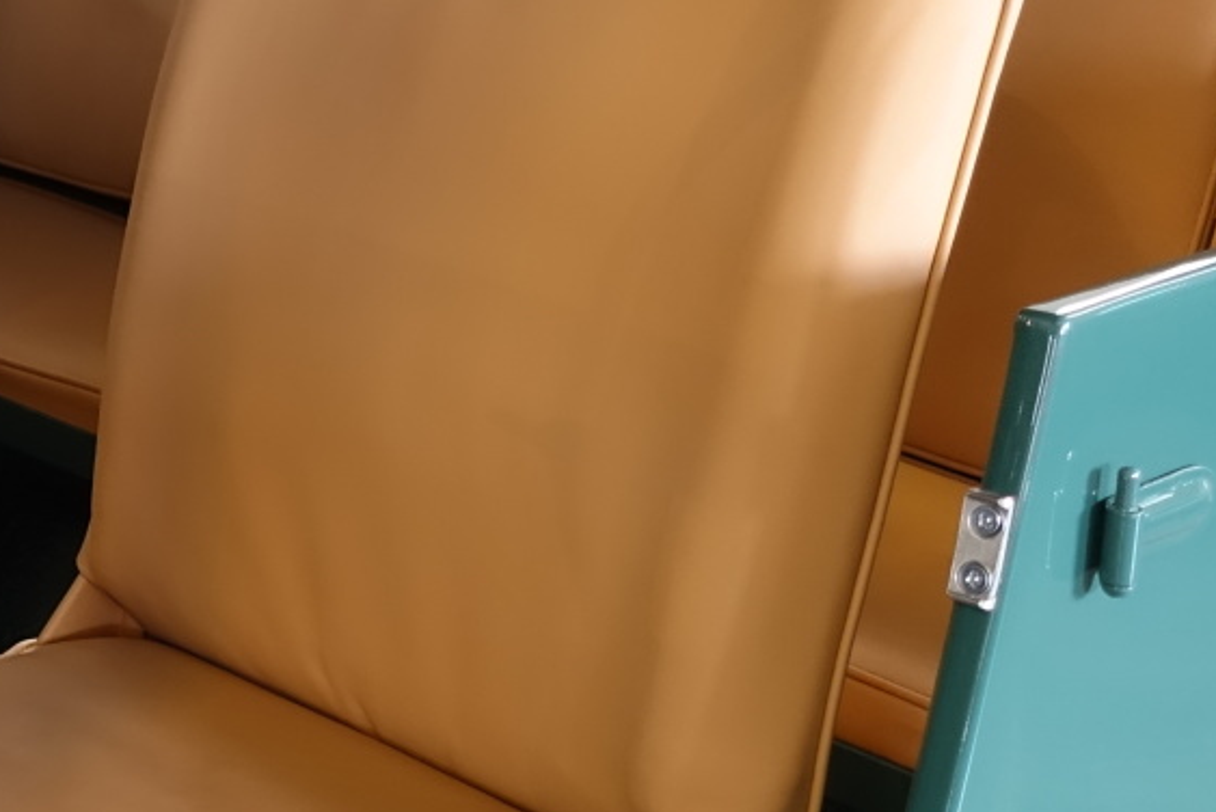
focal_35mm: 85
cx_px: -136
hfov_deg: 22.5
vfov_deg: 16.1
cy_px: 336
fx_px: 2872
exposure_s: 1/30
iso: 800
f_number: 2.8
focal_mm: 12.64
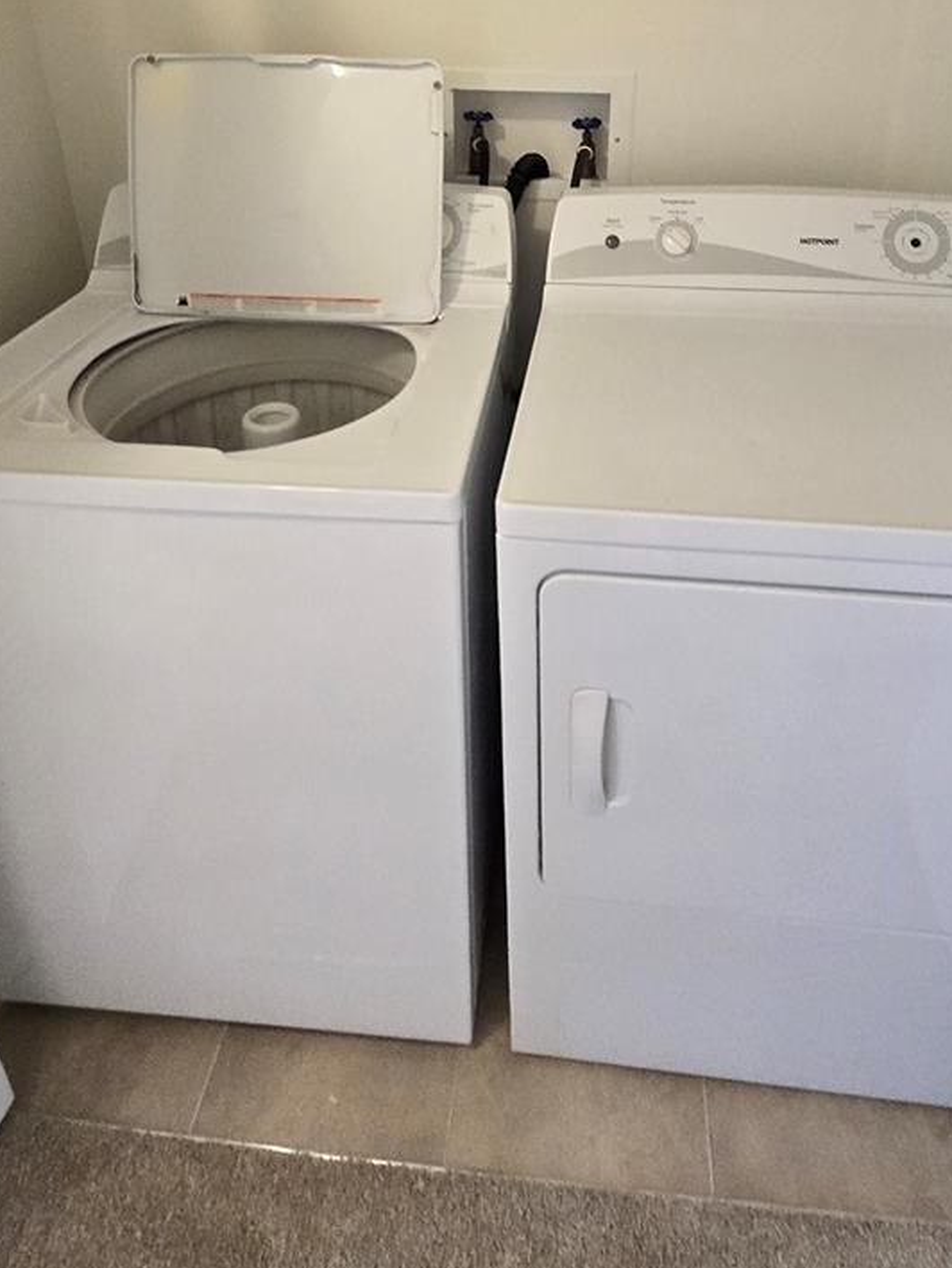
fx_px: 806
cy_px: 265
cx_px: 535
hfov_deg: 60.9
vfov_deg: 69.4
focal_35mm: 22
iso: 400
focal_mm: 2.2
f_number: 2.2
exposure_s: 1/60
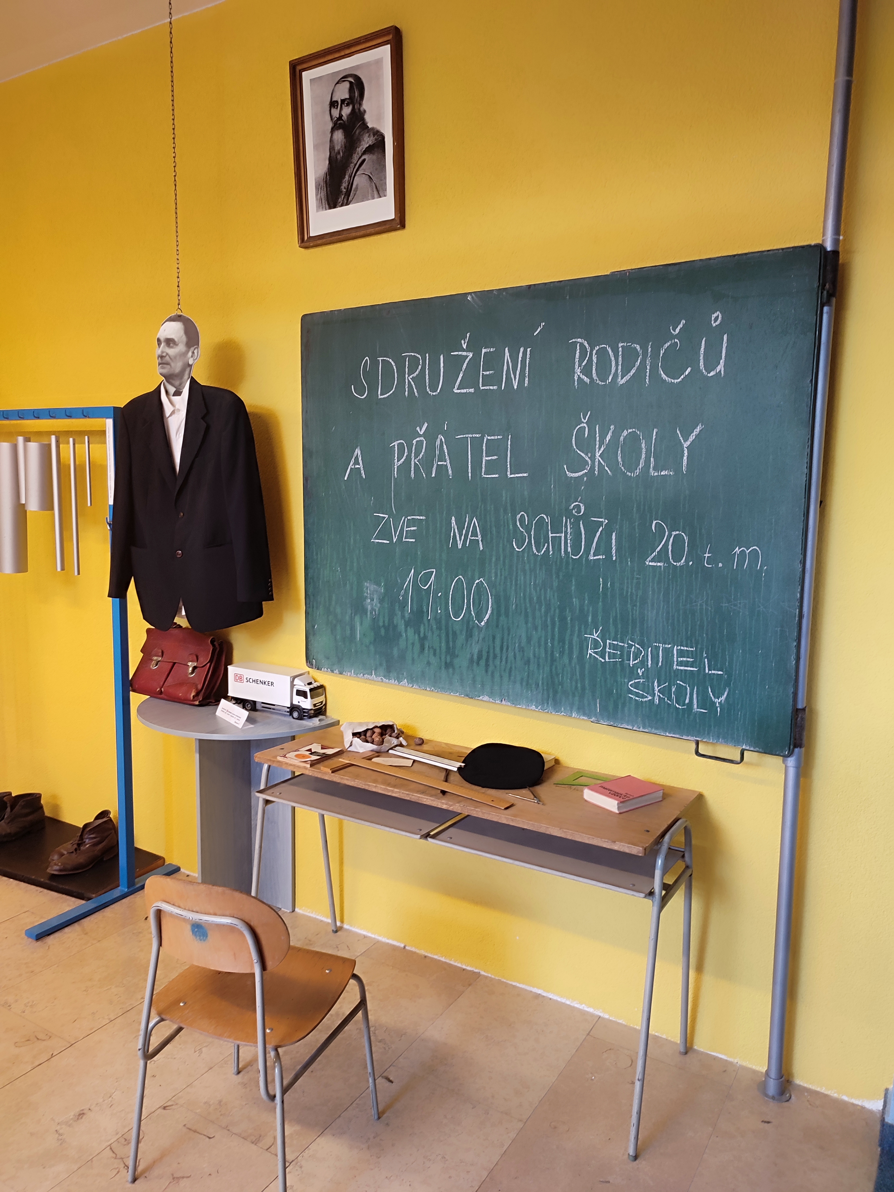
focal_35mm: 25
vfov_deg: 69.4
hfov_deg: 54.9
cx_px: 447
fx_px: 861
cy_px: 596
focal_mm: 6.04
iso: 459
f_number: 1.9
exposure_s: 1/33
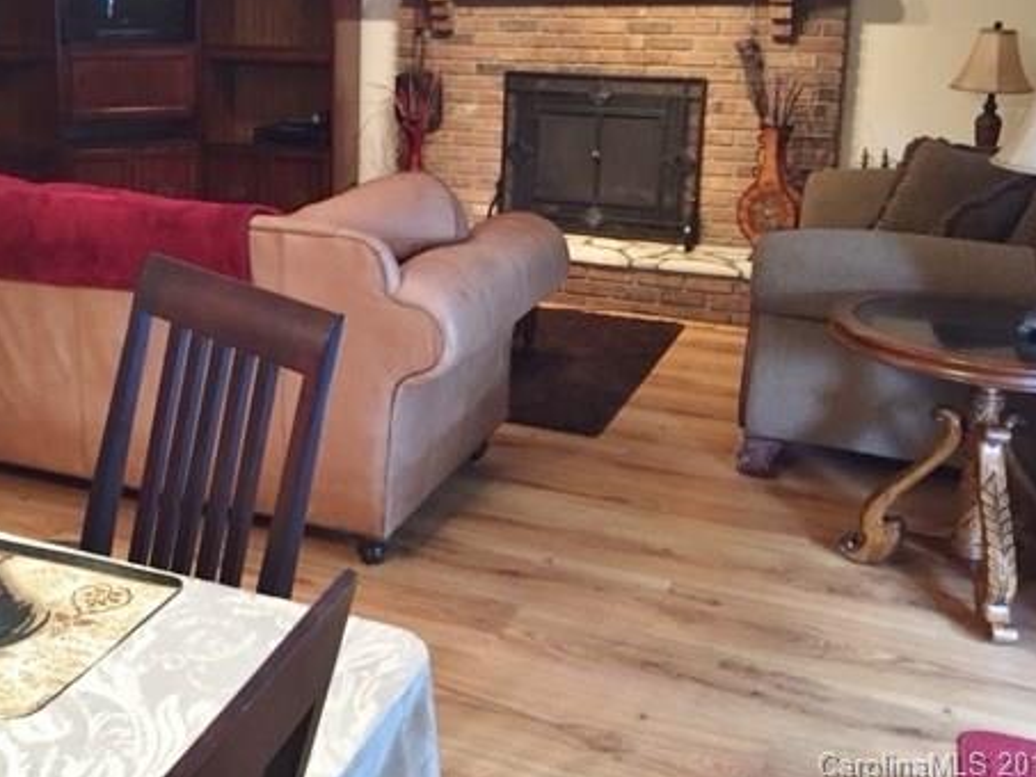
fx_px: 1227
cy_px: 238
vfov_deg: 34.7
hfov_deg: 45.1
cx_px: 348
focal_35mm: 41
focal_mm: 4.15
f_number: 2.2
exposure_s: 1/20
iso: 250
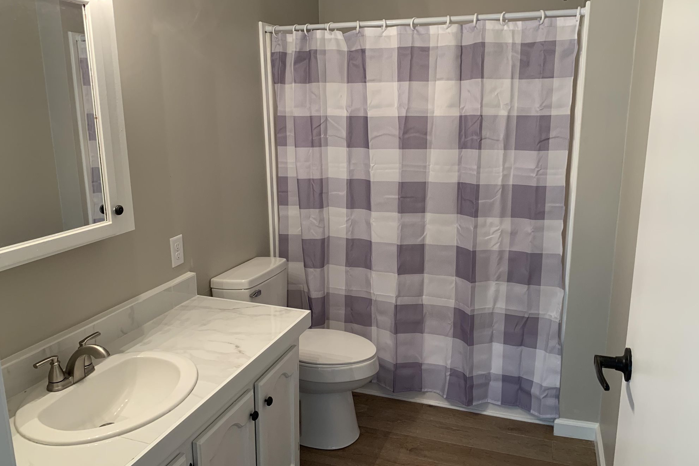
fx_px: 544
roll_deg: +0.5
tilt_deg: -12.0
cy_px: 229
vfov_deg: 46.4
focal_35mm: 28
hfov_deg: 65.5
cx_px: 356
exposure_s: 1/60
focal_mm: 4.25
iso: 160
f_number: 1.8
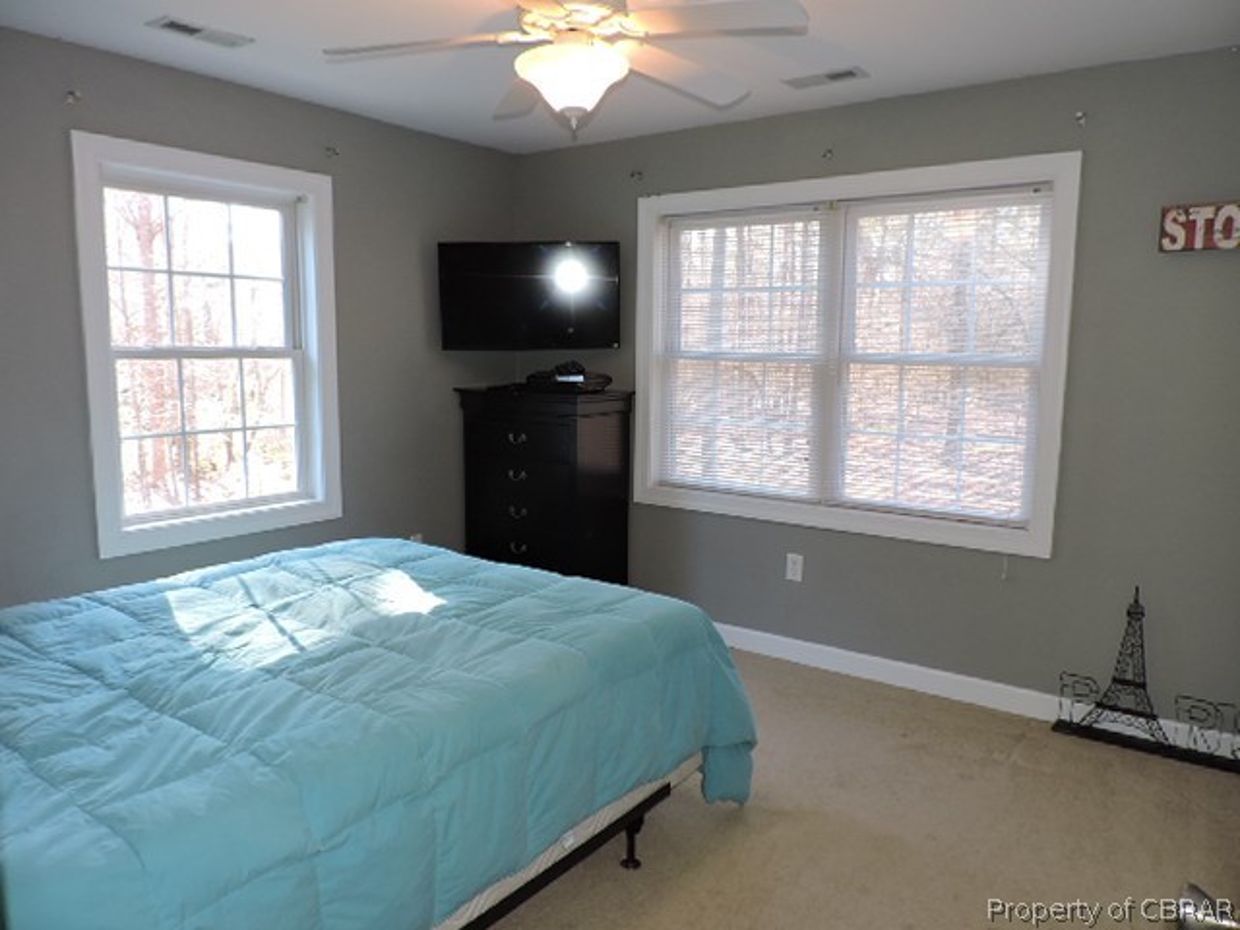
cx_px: 620
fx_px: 860
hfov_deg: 71.6
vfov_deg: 56.8
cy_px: 465
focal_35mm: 24
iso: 125
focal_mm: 4.3
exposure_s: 1/40
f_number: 3
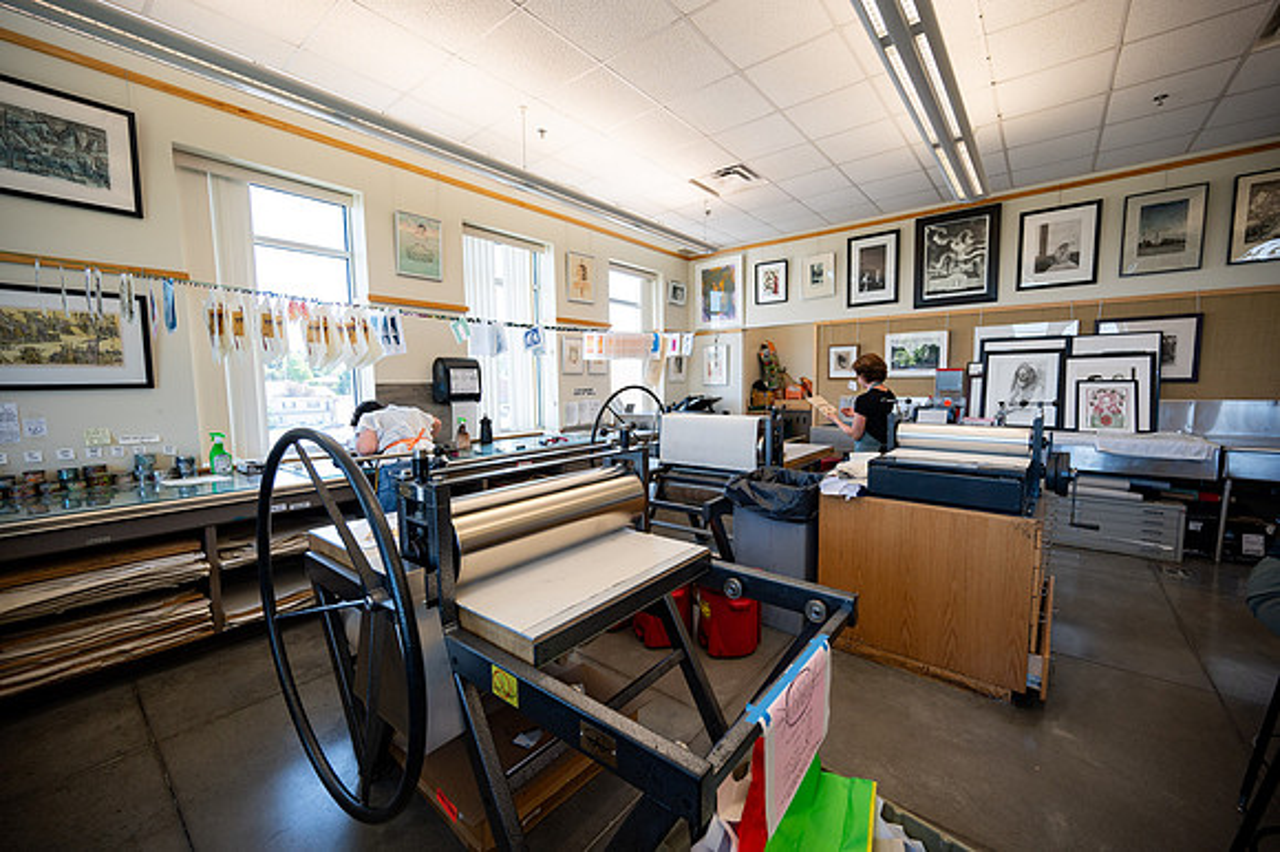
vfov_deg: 81.1
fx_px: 497
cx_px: 640
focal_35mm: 14
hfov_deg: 104.3
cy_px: 426
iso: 500
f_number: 4
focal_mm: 14
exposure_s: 1/250
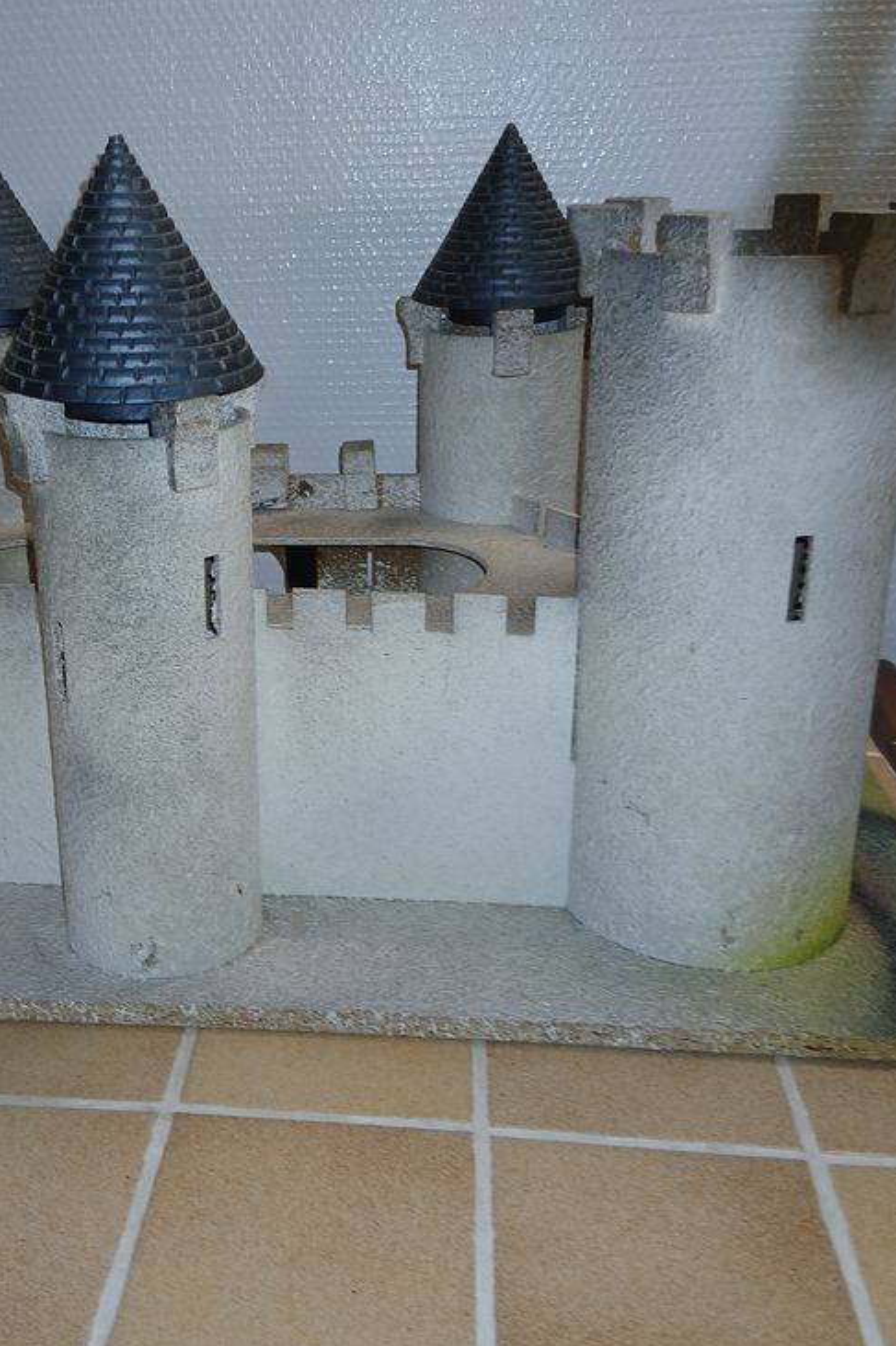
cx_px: 298
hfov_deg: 35.6
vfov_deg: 51.9
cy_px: 659
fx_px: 1382
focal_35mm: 37
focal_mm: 3.98
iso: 64
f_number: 1.8
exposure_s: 1/50
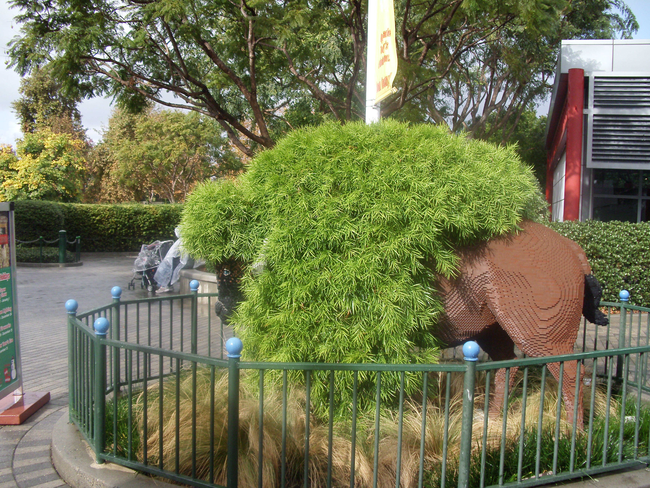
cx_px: 325
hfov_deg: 49.0
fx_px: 714
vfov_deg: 37.7
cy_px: 244
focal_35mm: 38
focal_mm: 6.3
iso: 125
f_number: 7.8
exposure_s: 1/125
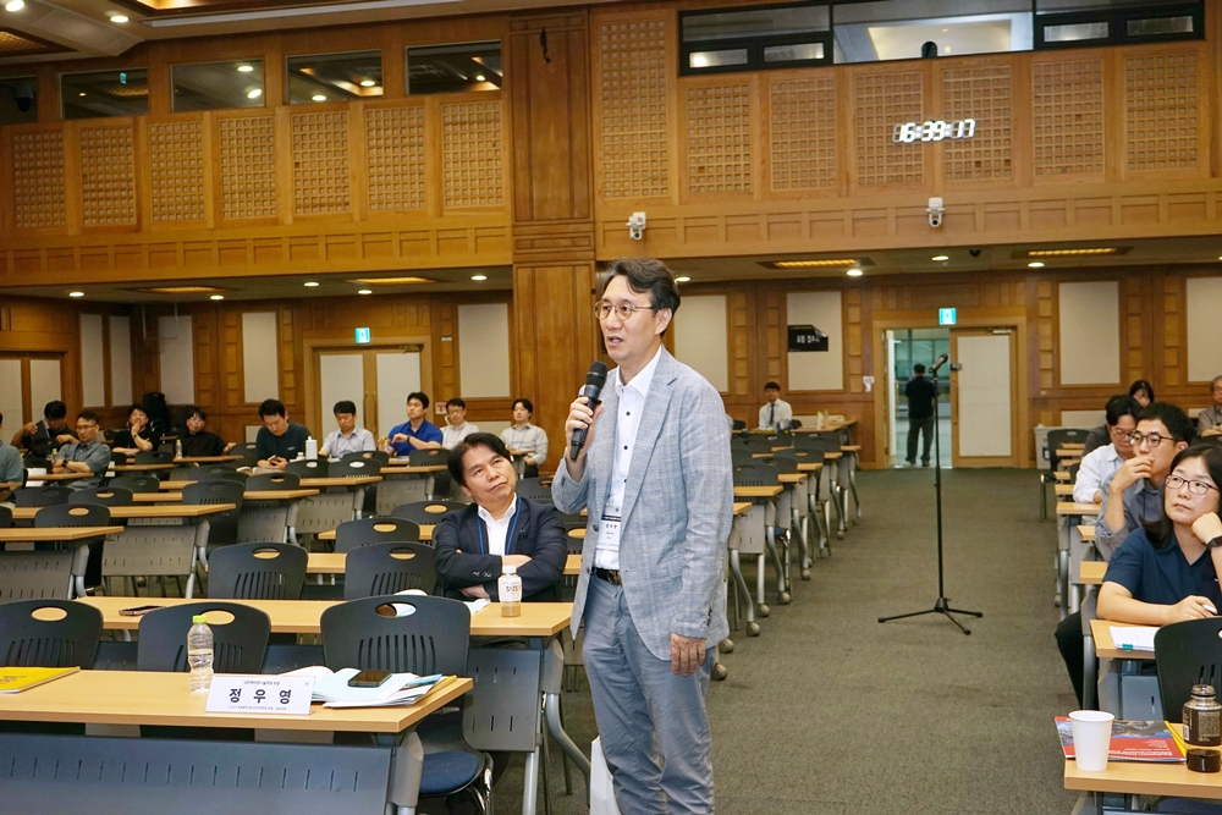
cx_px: 611
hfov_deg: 46.4
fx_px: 1426
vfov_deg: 31.9
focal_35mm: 42
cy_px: 408
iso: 400
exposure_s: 1/100
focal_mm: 42
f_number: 7.1
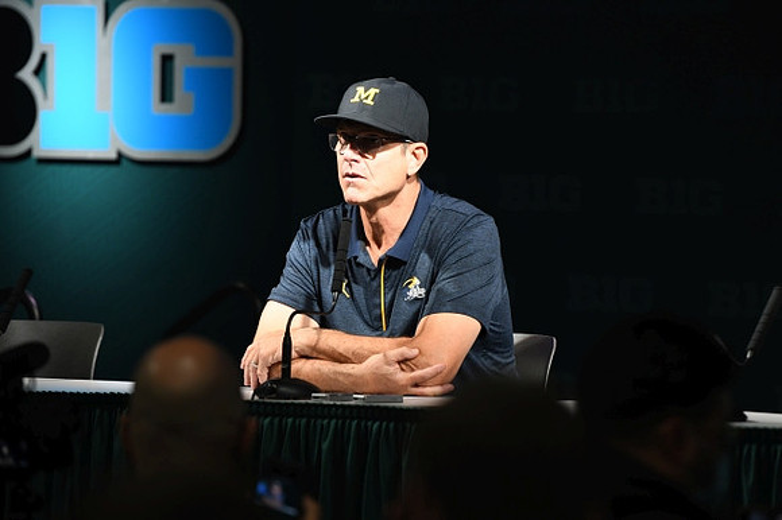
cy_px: 260
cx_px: 391
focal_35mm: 240
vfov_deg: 5.7
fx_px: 5210
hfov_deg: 8.6
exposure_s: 1/640
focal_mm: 200
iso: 1250
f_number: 2.8
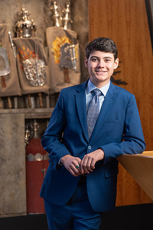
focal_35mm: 114
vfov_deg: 17.9
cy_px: 107
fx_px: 727
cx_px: 80
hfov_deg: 12.0
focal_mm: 105
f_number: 4
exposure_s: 1/250
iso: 1000
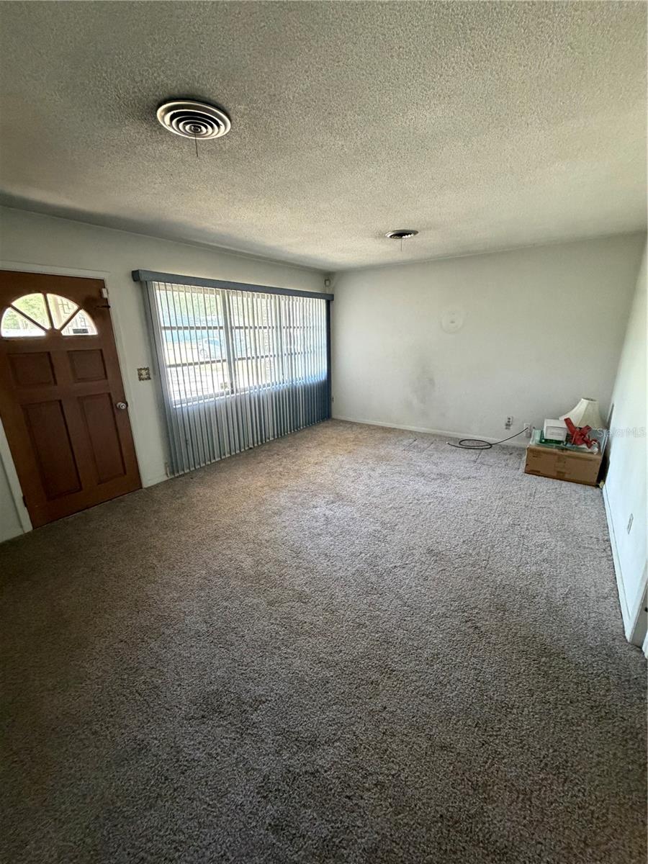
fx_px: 349
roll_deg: +0.4
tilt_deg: -16.2
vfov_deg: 102.1
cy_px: 432
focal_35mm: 14
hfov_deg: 85.7
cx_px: 324
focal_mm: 2.22
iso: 500
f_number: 2.2
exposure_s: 1/60
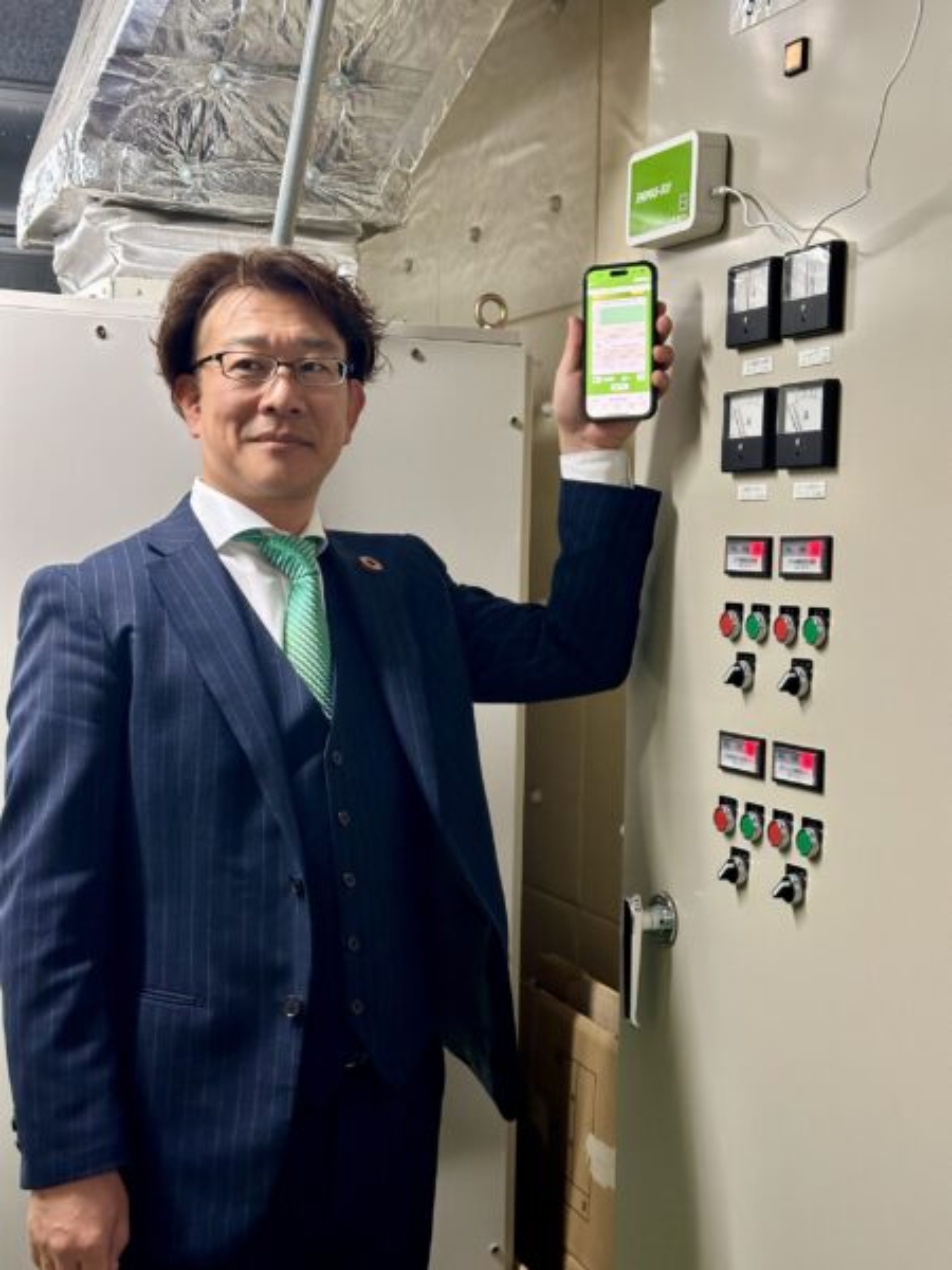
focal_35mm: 48
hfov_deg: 30.3
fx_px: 1760
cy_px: 635
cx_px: 476
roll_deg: -1.6
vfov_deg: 39.7
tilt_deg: -3.9
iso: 250
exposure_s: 1/50
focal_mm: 6.86
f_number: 1.78
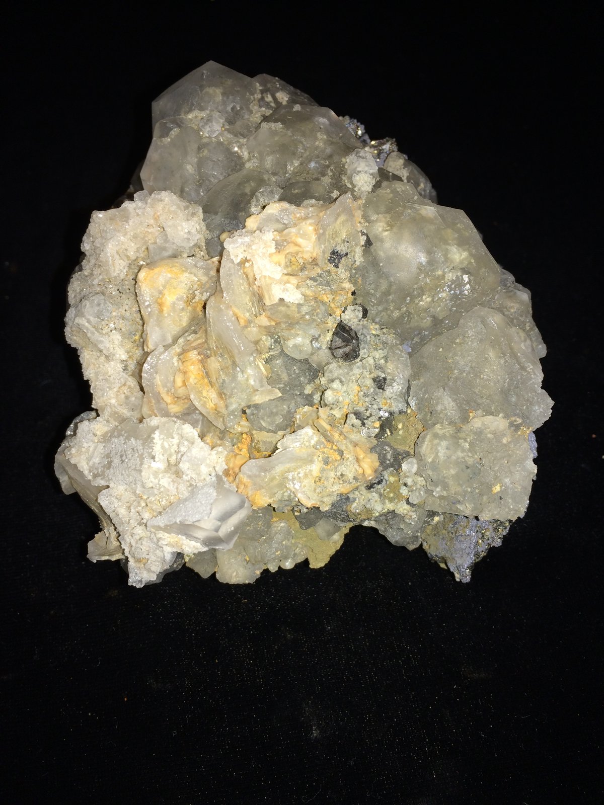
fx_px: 698
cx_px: 302
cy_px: 402
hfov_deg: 46.8
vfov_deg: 60.0
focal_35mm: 30
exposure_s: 1/120
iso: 32
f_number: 2.2
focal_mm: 4.12
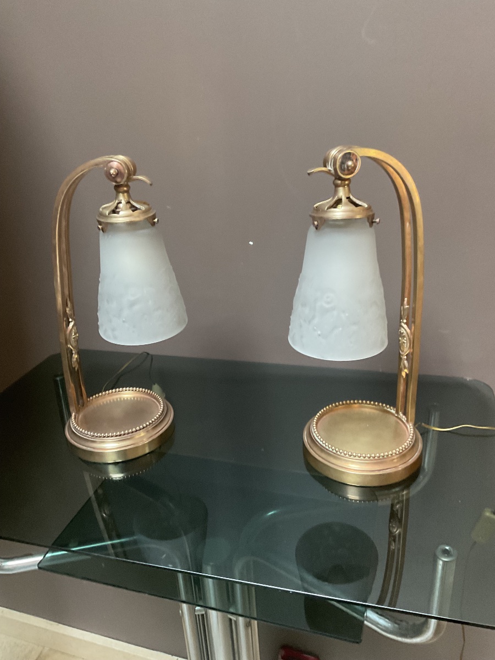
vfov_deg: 61.7
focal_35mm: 29
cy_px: 330
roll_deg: +3.7
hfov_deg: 48.2
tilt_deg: -21.6
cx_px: 248
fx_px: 553
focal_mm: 3
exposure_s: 1/30
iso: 320
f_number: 1.8
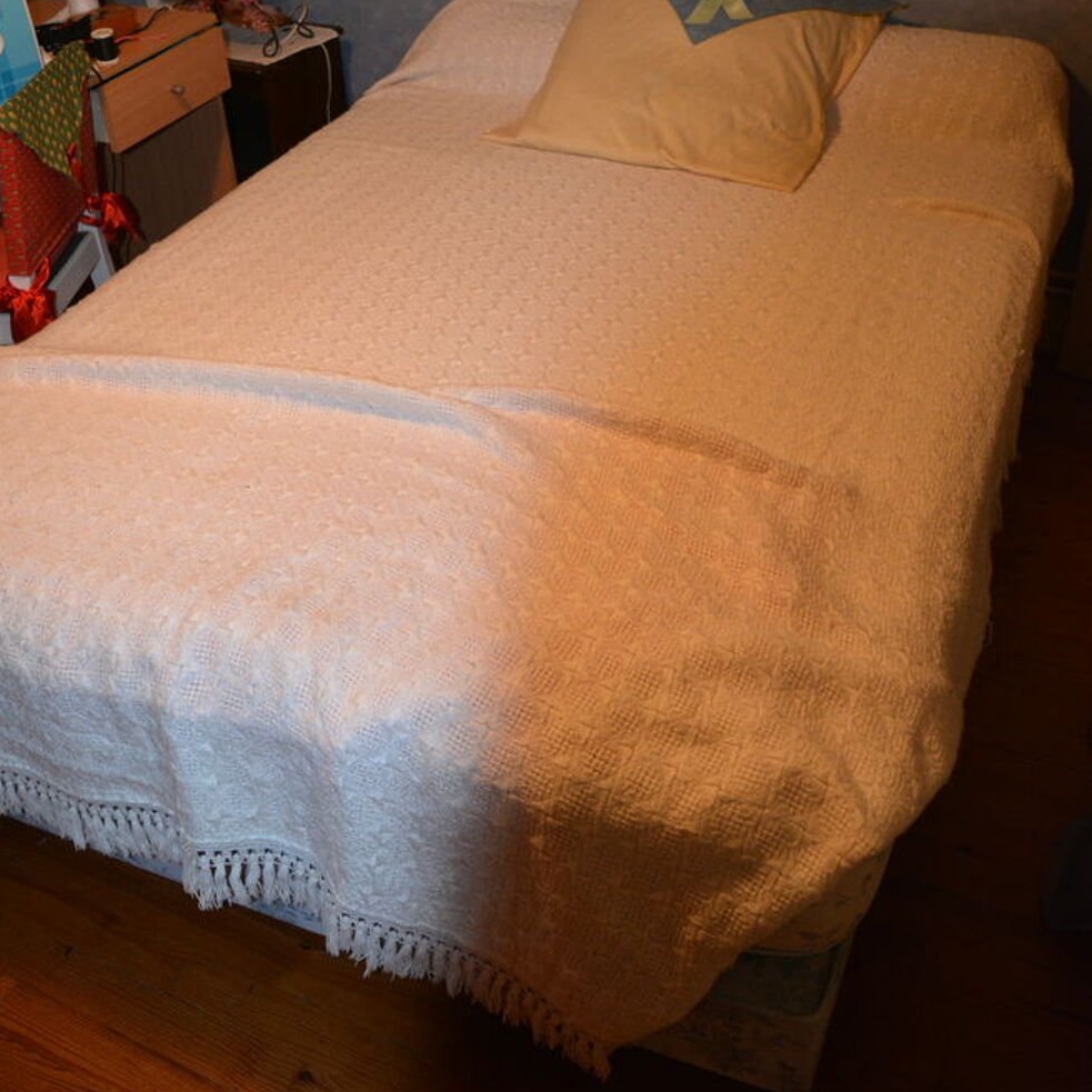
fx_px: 1249
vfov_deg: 47.1
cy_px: 489
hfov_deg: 47.2
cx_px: 539
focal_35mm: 35
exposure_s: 1/60
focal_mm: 18
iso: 1600
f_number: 3.5
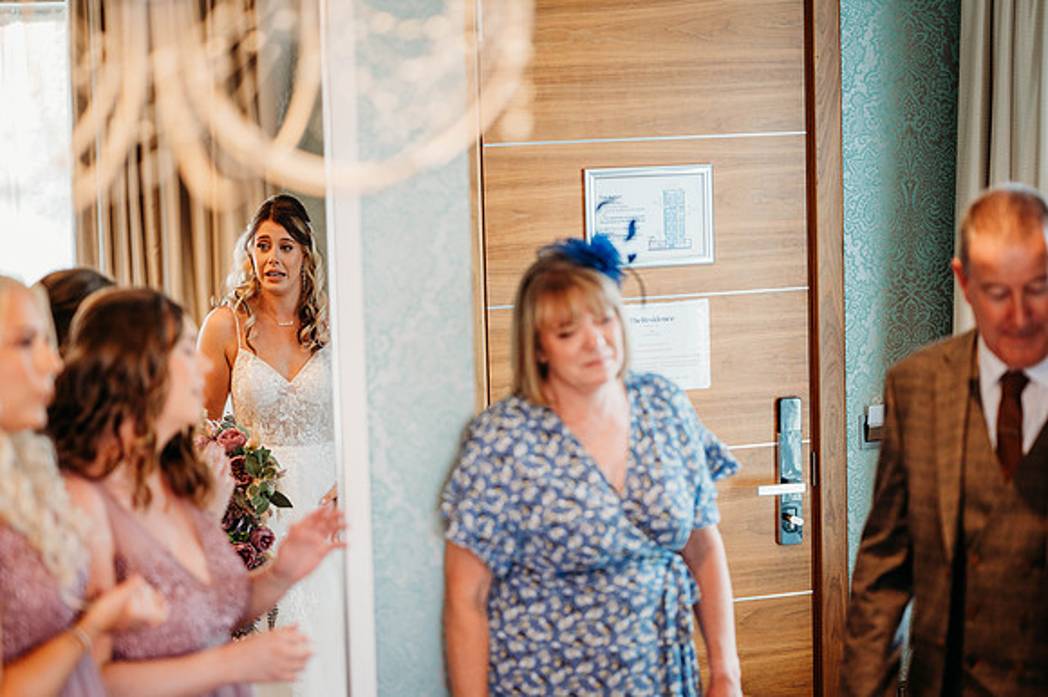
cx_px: 524
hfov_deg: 23.9
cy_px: 348
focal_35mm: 85
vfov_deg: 16.1
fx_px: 2473
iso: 800
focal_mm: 85
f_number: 2
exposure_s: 1/200
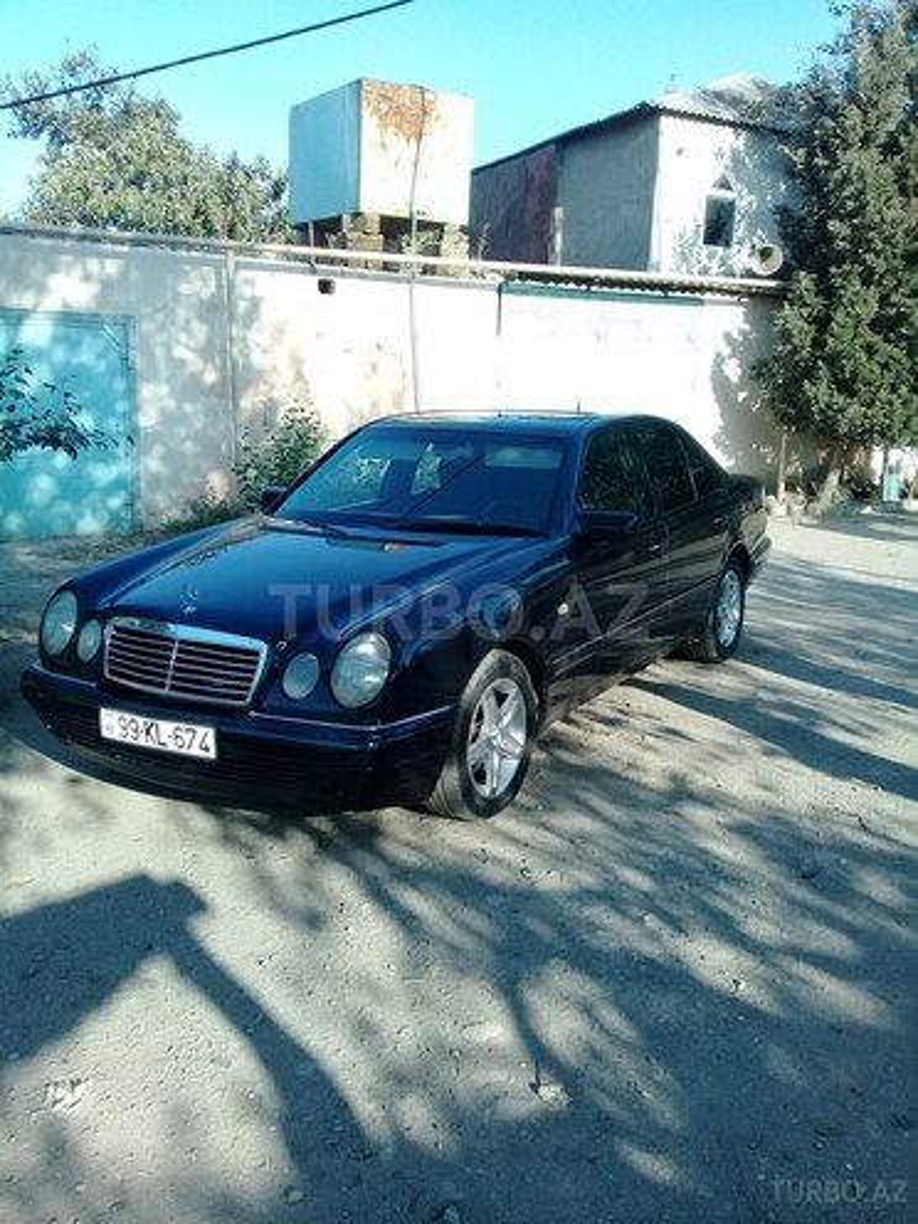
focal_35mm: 31
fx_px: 1096
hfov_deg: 45.4
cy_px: 612
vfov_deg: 58.4
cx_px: 459
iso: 64
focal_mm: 3.3
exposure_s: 1/572
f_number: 2.2
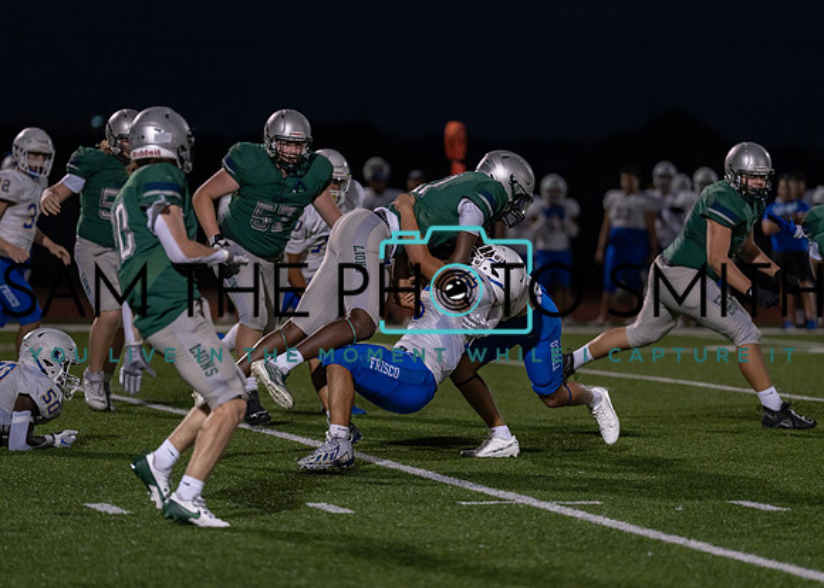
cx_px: 412
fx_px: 4903
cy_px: 294
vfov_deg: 6.9
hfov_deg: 9.6
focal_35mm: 210
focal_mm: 200
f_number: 2.8
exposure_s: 1/1000
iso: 1600
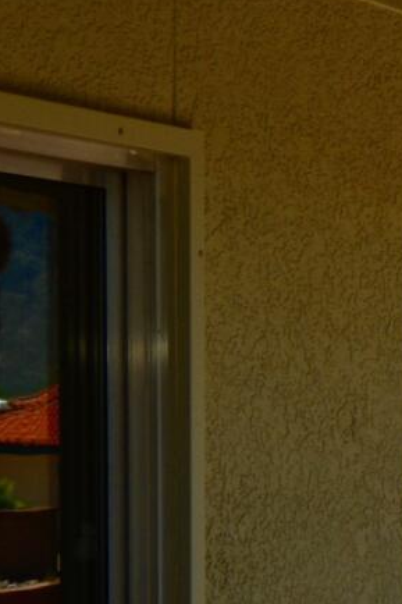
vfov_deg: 12.3
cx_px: 1326
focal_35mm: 166
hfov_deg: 7.1
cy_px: 462
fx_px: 2783
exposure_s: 1/60
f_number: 22
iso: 125
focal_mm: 24
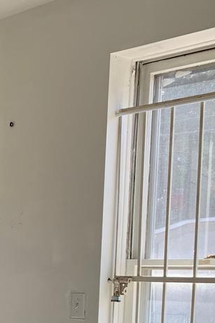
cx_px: -194
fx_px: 753
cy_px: 335
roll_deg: -0.8
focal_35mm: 84
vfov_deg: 23.1
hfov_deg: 14.1
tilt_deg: -6.6
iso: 25
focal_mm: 4.25
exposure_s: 1/130
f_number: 1.8
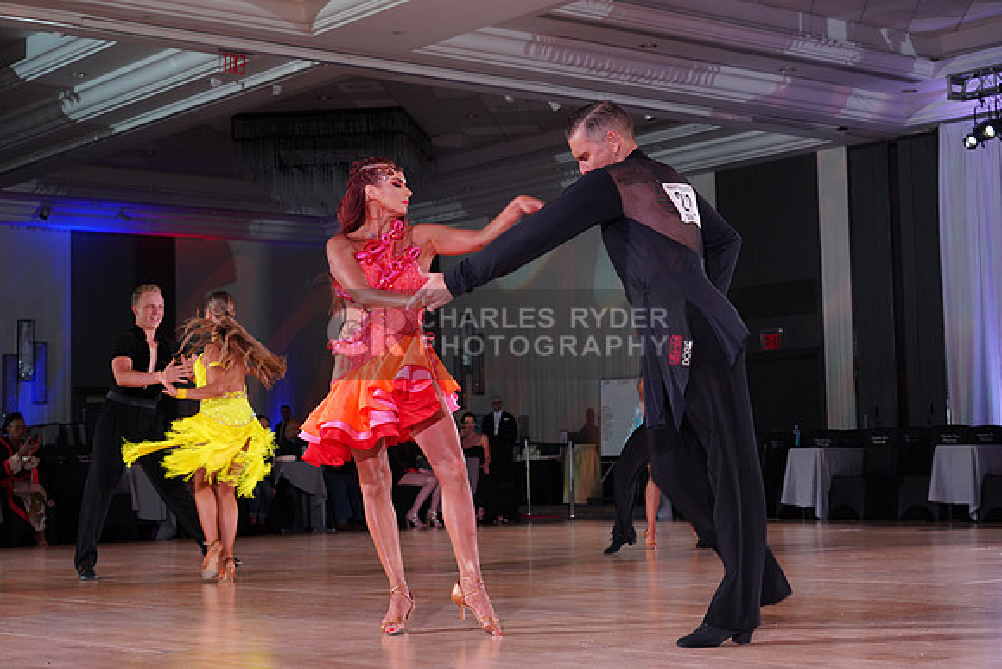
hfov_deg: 32.9
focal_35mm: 61
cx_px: 501
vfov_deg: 22.3
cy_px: 334
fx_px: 1698
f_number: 5.6
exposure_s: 1/160
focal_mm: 61
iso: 1600
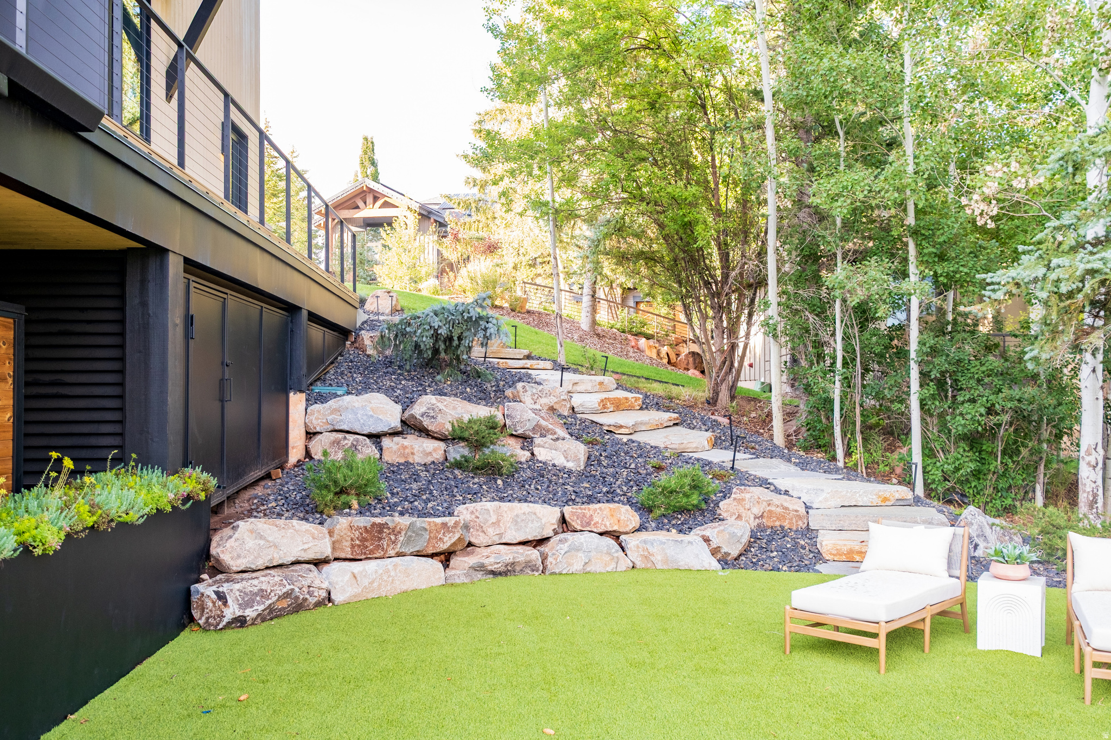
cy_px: 370
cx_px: 556
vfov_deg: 43.6
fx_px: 926
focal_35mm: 30
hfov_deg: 61.9
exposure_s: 1/100
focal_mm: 20
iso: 400
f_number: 4.5
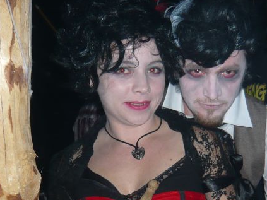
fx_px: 409
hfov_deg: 36.0
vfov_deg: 26.8
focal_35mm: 53
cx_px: 165
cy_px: 172
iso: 100
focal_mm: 4.6
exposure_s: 1/30
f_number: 2.8
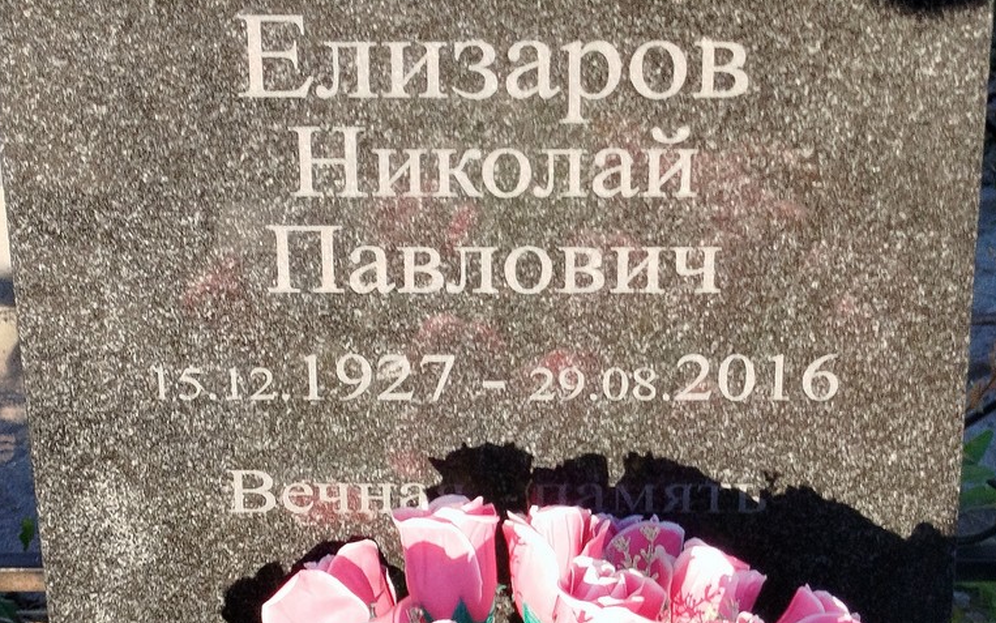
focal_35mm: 40
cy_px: 383
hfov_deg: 49.3
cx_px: 514
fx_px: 1086
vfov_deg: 31.9
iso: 50
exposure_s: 1/213
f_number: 1.7
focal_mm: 5.31
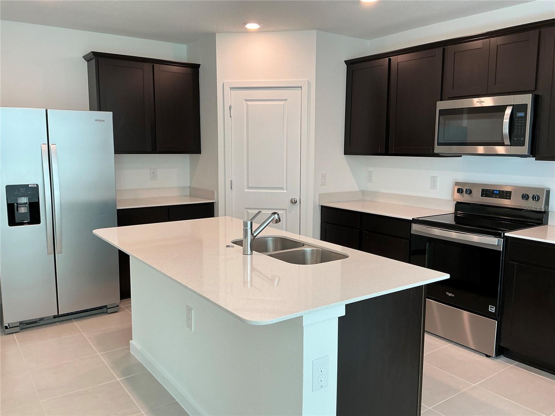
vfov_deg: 49.7
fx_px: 449
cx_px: 278
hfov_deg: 63.4
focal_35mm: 28
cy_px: 208
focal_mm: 3
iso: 40
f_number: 1.8
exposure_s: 1/60
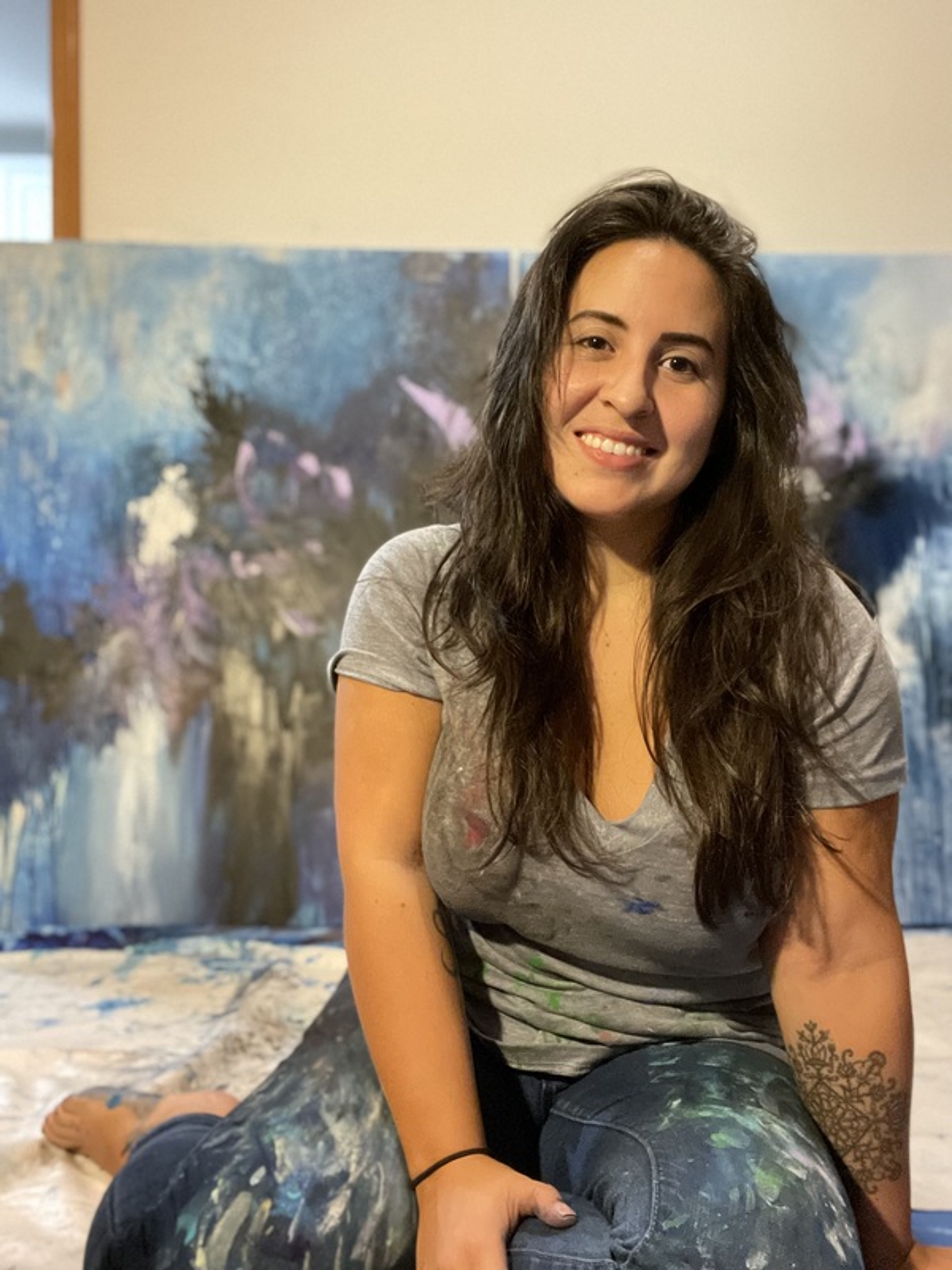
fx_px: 1100
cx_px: 476
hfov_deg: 46.8
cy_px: 635
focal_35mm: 30
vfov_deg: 60.0
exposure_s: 1/24
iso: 640
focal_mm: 2.71
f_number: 2.2
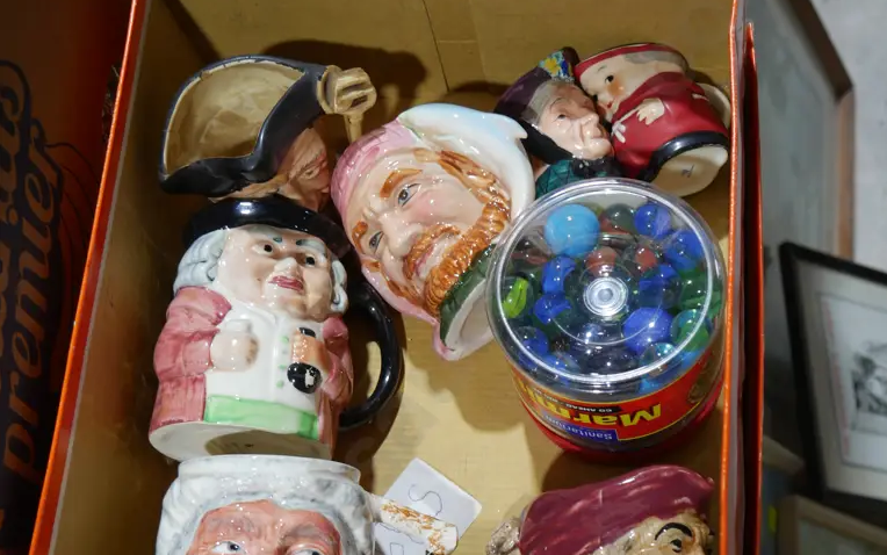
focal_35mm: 54
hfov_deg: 37.5
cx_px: 445
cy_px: 365
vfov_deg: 23.9
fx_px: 1306
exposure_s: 1/60
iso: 250
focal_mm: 19
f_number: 4.1
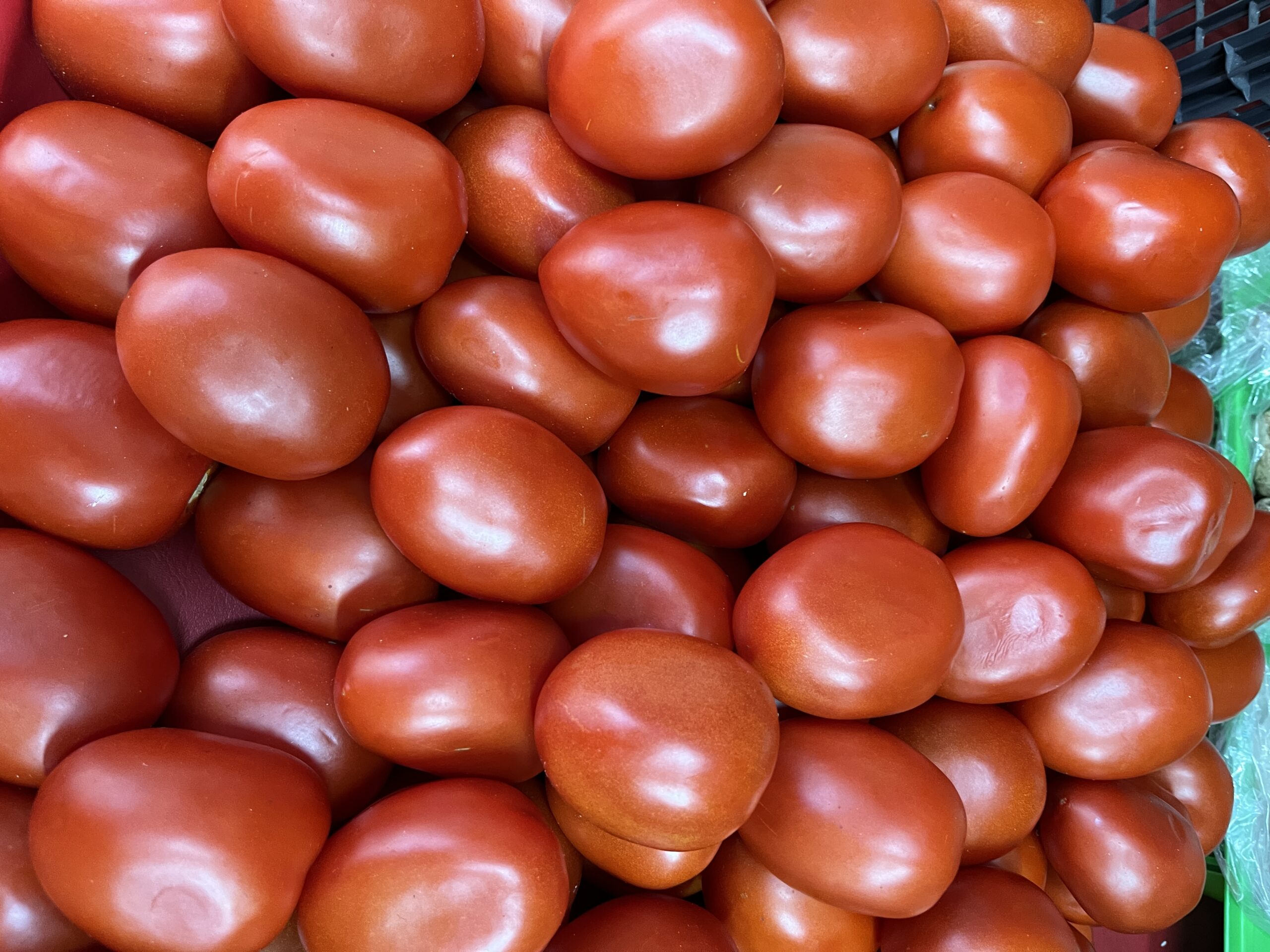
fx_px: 954
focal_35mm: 26
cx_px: 635
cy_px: 476
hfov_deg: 67.3
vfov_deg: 53.1
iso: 250
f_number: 1.6
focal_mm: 5.1
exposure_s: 1/60
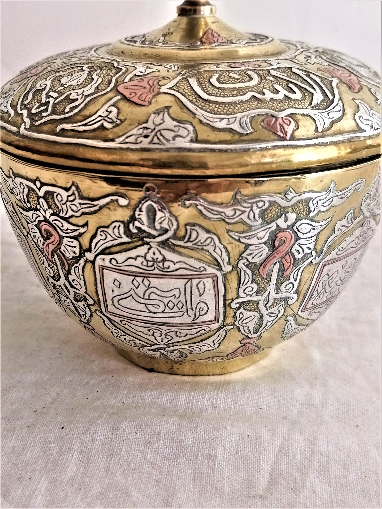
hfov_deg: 32.2
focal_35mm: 45
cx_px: 191
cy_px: 254
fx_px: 662
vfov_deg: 42.1
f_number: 1.8
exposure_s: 1/50
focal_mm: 5.4
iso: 64
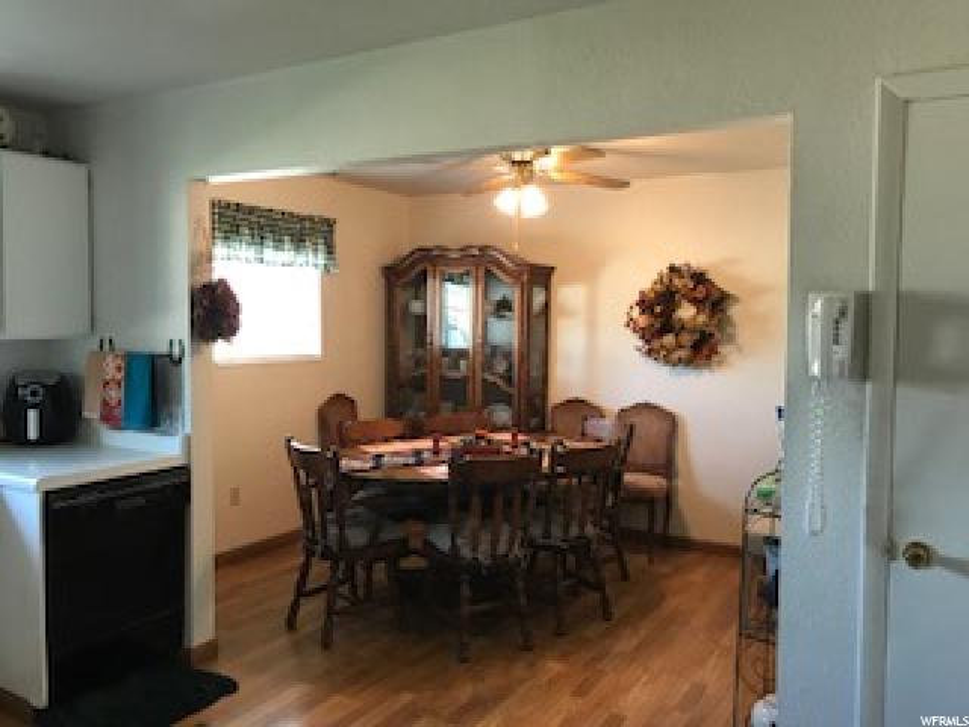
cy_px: 364
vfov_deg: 49.7
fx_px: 784
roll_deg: +0.2
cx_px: 484
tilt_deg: -3.4
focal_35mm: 28
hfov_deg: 63.4
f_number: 1.8
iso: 40
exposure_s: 1/15
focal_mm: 3.99
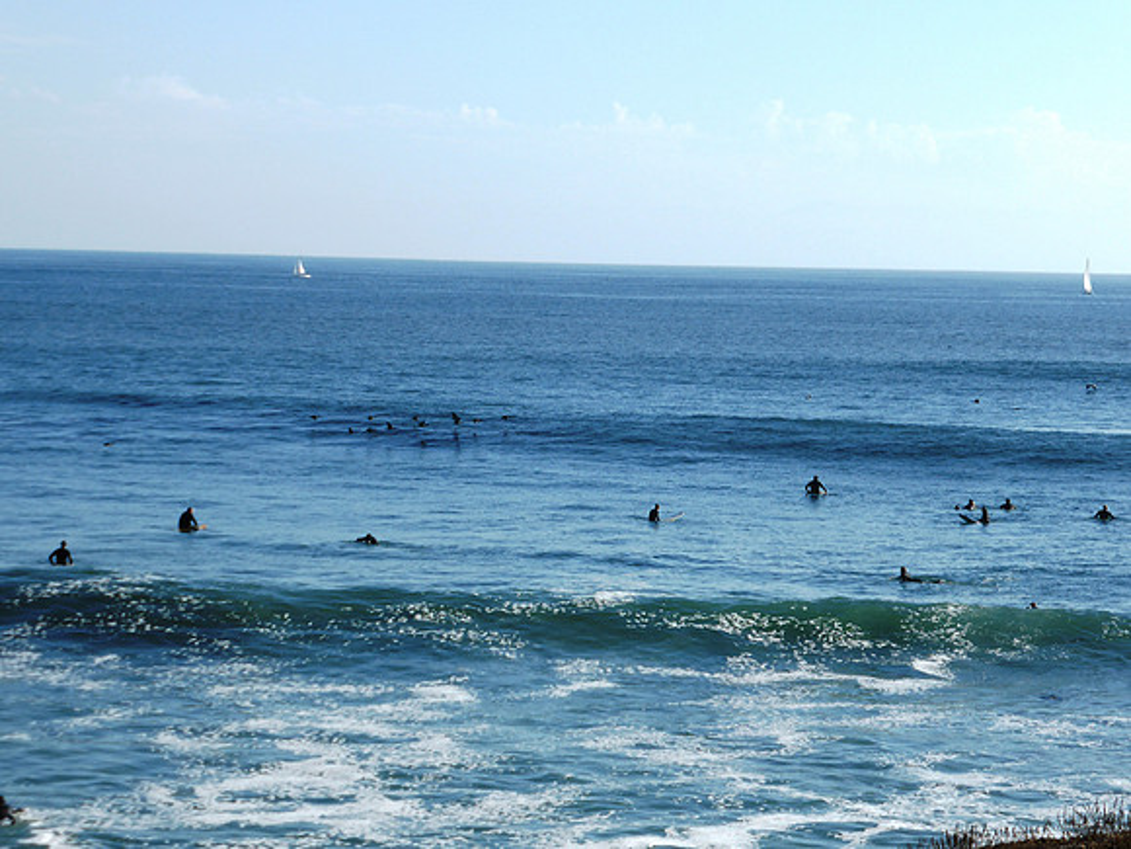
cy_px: 424
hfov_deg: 15.5
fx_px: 4149
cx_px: 566
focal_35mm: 127
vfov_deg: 11.7
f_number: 5.3
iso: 100
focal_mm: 20.6
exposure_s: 1/800
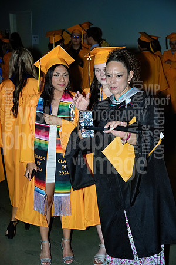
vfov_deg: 35.1
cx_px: 88
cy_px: 132
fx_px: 418
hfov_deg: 23.8
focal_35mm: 57
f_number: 4.5
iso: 1000
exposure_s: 1/250
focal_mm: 38
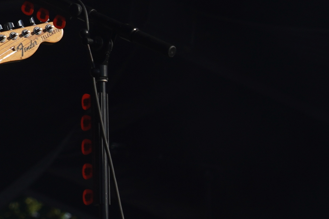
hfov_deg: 4.0
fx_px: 4688
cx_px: -251
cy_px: 166
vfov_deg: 2.7
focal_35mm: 513
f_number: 8
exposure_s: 1/640
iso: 100
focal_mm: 105
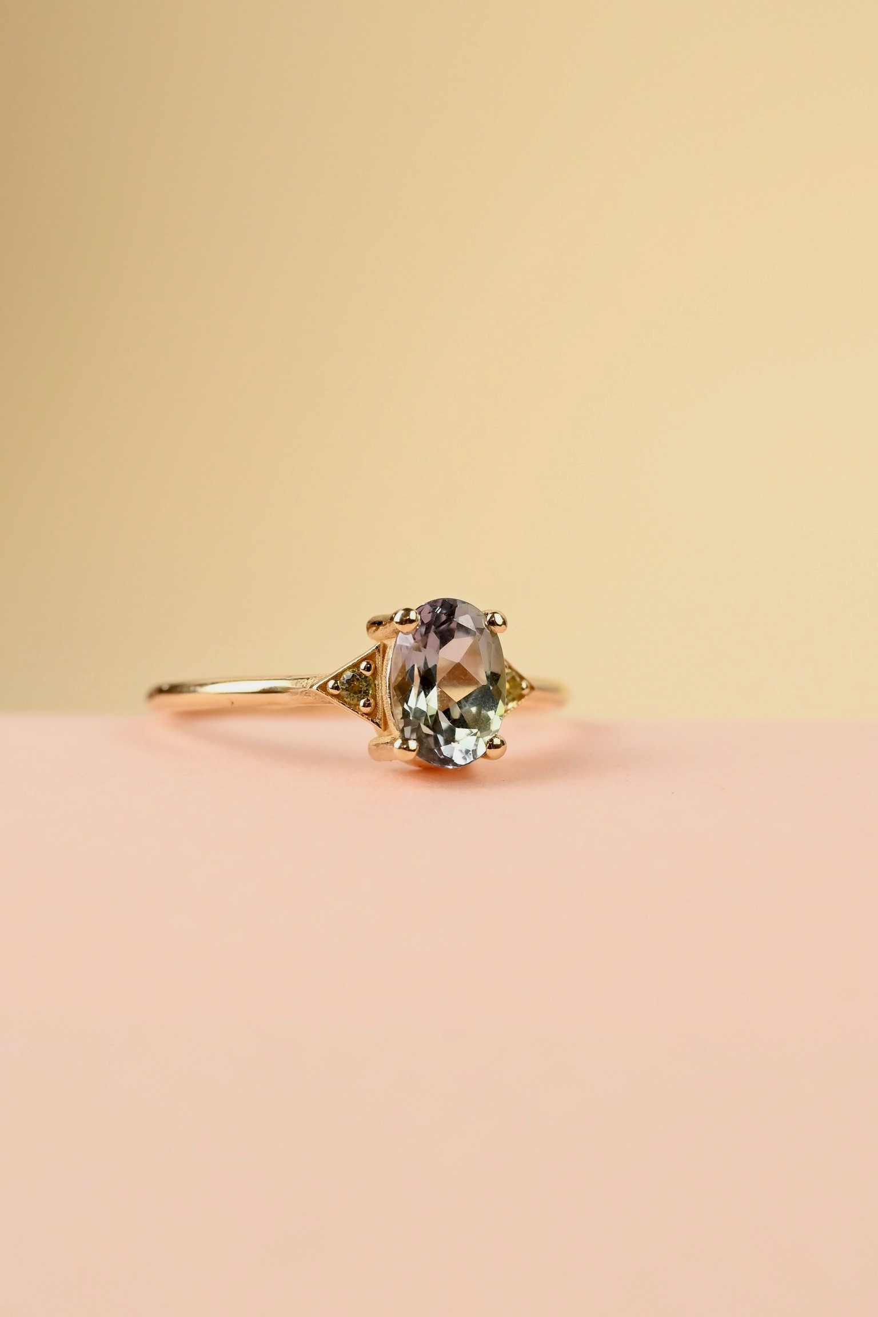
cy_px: 658
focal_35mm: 75
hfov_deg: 18.2
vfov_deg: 27.0
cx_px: 439
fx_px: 2744
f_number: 10
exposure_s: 1/60
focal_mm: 50
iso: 800
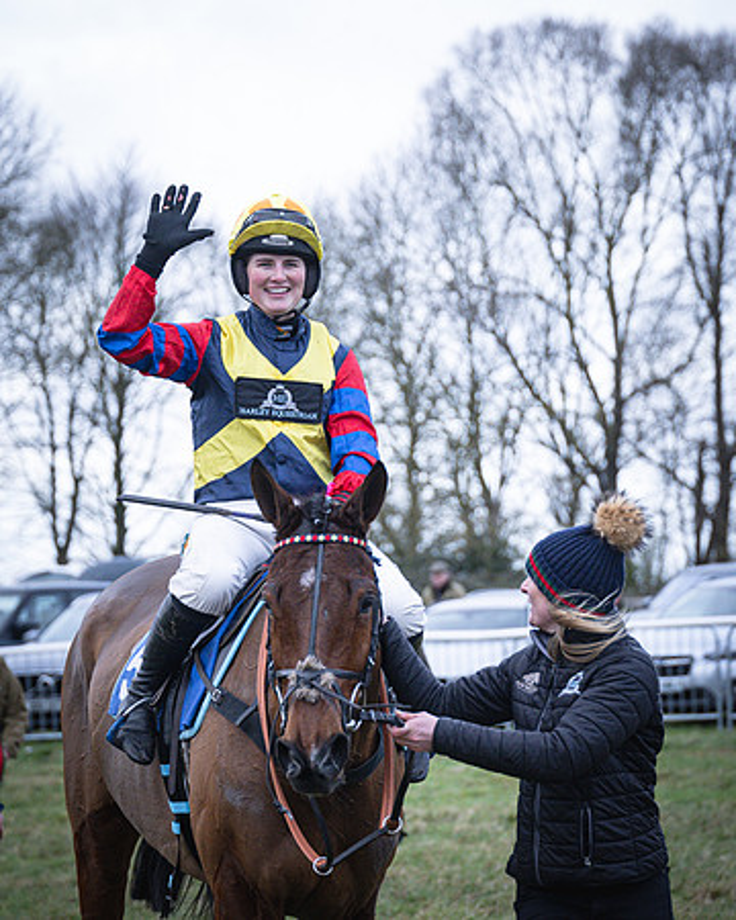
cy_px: 382
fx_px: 4729
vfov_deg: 11.1
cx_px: 453
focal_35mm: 174
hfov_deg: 8.9
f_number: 2.8
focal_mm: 70
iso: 800
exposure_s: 1/2000
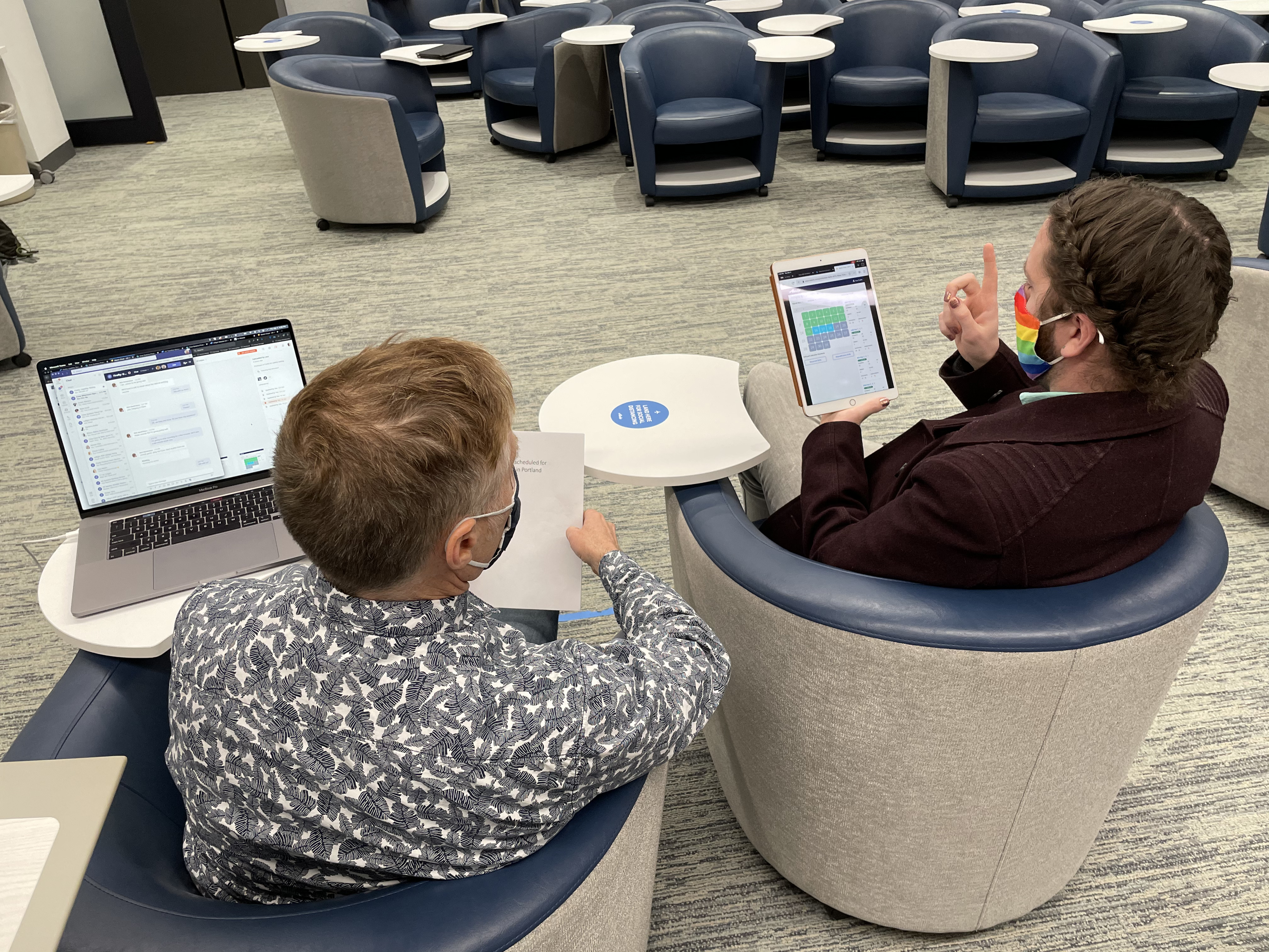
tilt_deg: -32.4
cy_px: 476
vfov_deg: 53.1
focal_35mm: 26
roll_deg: +3.4
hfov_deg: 67.3
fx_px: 953
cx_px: 634
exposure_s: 1/100
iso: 100
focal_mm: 4.2
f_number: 1.6
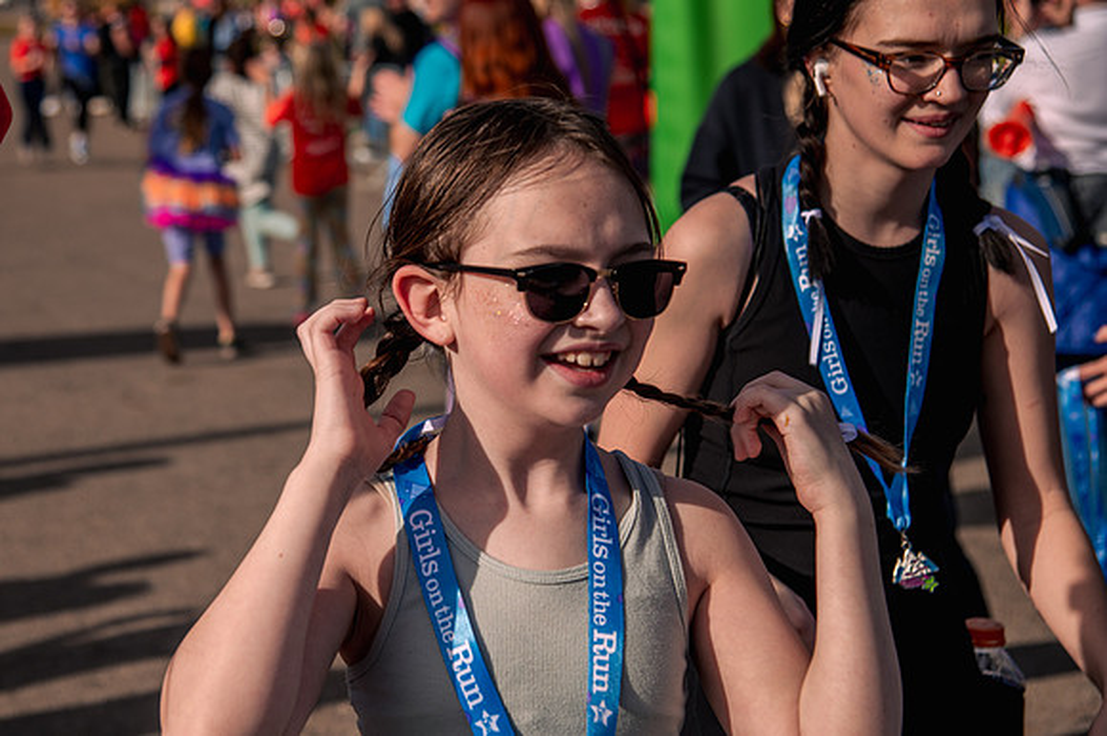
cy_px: 399
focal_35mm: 78
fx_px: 2398
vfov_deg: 17.5
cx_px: 453
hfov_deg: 26.0
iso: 200
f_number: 5
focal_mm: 66
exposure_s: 1/2000
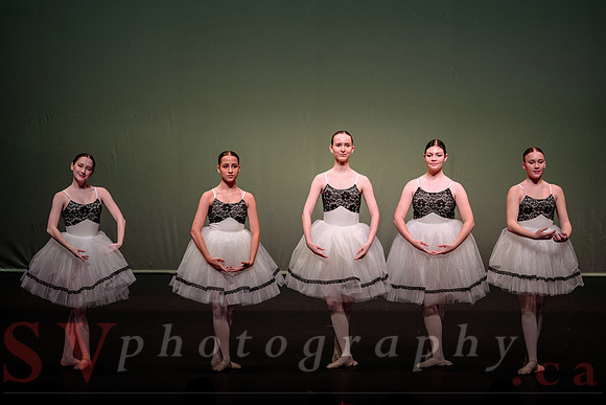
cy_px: 179
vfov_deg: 11.2
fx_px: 2064
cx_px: 338
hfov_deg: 16.7
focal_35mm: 123
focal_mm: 110
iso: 1000
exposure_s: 1/500
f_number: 2.8
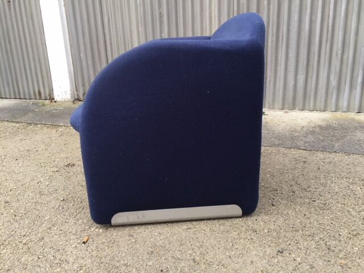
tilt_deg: -17.6
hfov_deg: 61.7
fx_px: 305
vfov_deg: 48.2
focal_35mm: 29
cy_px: 136
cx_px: 182
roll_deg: +1.6
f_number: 2.2
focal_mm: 4.15
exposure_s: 1/297
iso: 32
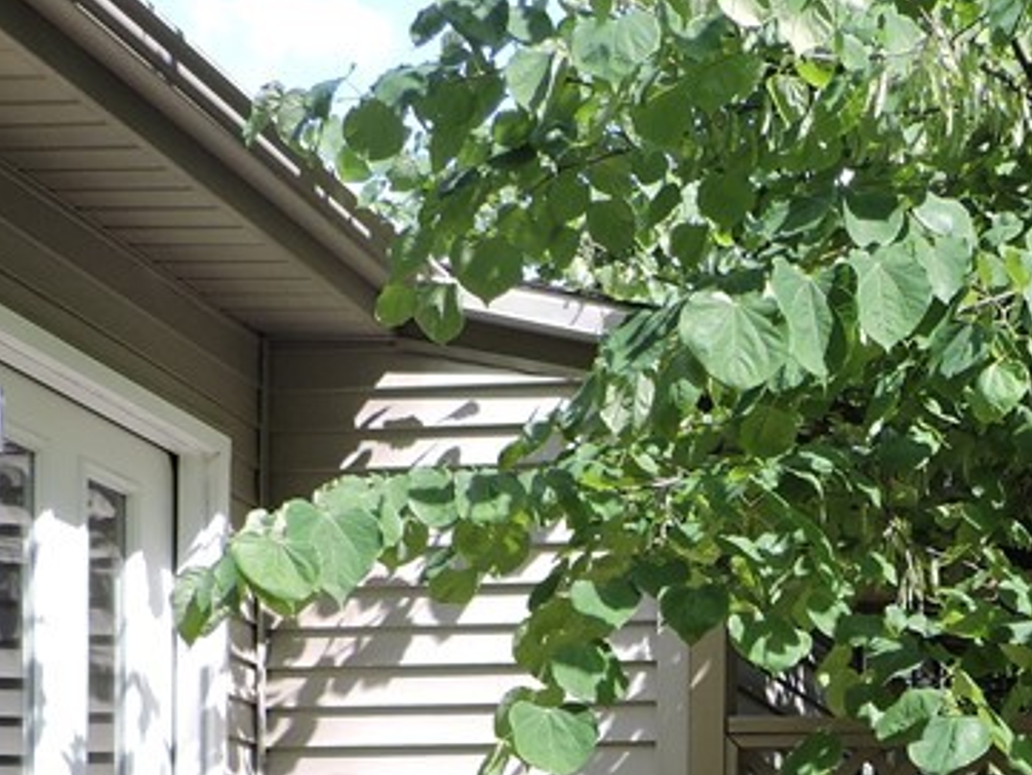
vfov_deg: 19.5
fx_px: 2028
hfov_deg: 26.9
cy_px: 1072
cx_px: 1043
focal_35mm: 68
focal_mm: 4.3
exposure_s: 1/250
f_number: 3
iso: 100
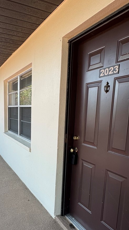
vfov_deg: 67.1
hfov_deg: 40.5
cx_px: 36
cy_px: 140
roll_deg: -1.3
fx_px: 170
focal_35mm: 28
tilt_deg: -10.4
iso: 40
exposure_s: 1/233
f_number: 2.2
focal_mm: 2.22
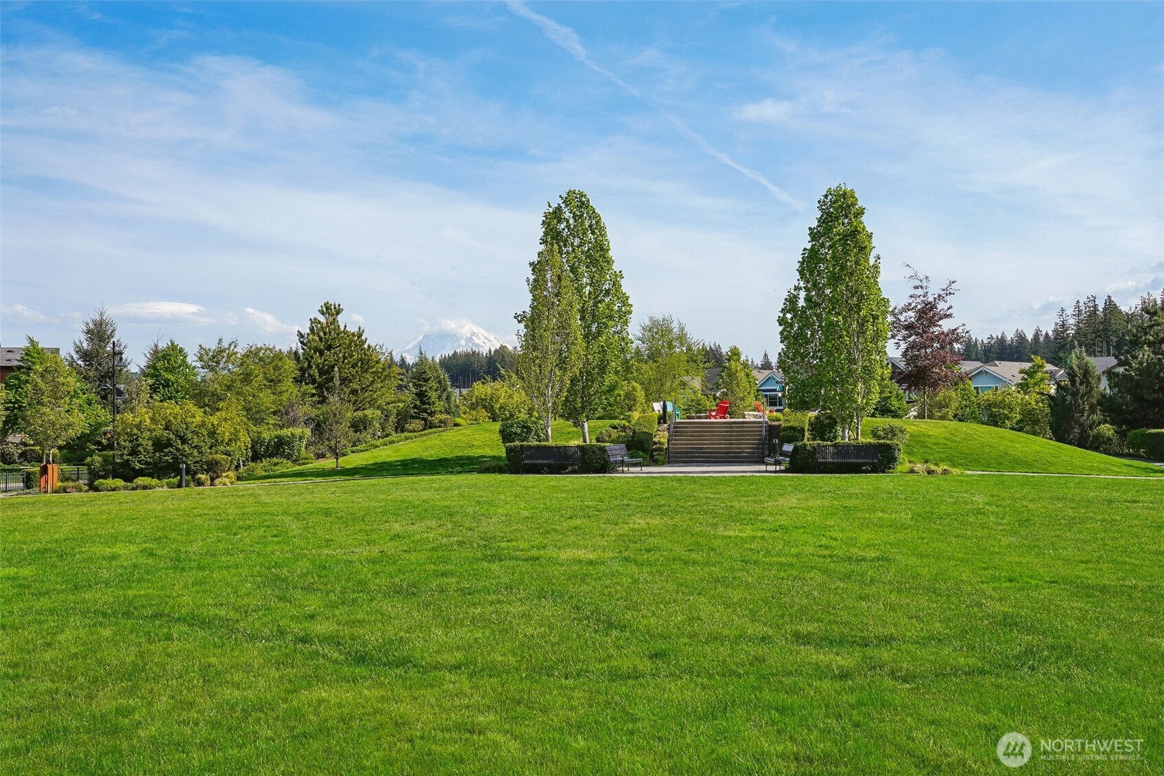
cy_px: 388
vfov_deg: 31.9
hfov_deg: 46.4
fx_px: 1358
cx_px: 582
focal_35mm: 42
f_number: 8
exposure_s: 1/250
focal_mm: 28
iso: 100
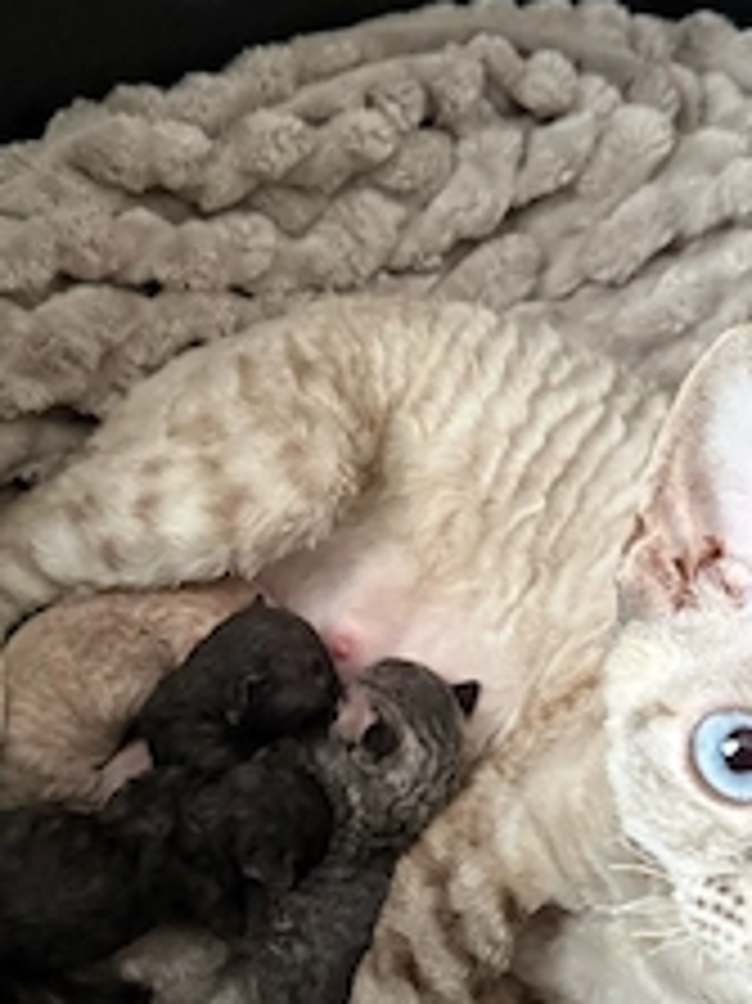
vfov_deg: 43.3
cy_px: 657
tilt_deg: -60.4
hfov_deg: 33.6
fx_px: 1247
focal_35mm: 43
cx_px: 401
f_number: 1.78
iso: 800
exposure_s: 1/41
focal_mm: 6.76
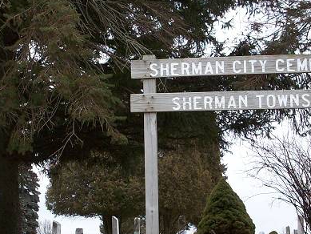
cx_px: 134
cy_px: 135
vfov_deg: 19.4
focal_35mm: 76
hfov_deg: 25.6
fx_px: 683
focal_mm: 6.2
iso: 80
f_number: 2.8
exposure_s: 1/201
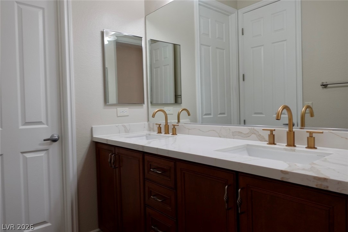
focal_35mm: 24
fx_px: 232
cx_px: 174
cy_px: 116
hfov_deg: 73.7
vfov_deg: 53.2
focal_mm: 9.4
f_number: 2.8
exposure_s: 1/30
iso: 125
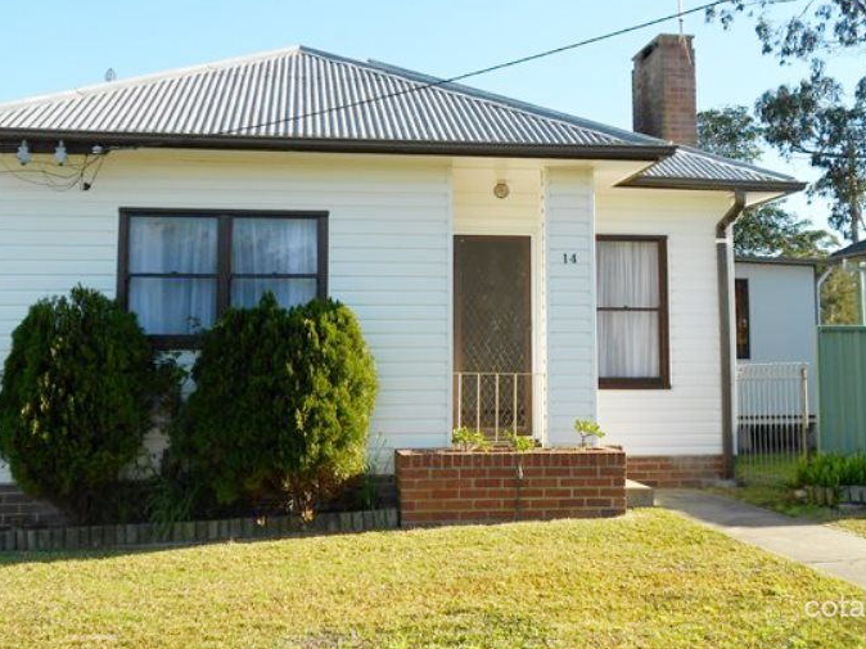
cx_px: 427
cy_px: 267
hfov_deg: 49.0
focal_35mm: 38
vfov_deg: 37.6
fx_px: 950
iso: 80
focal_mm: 5.8
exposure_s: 1/400
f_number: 3.6
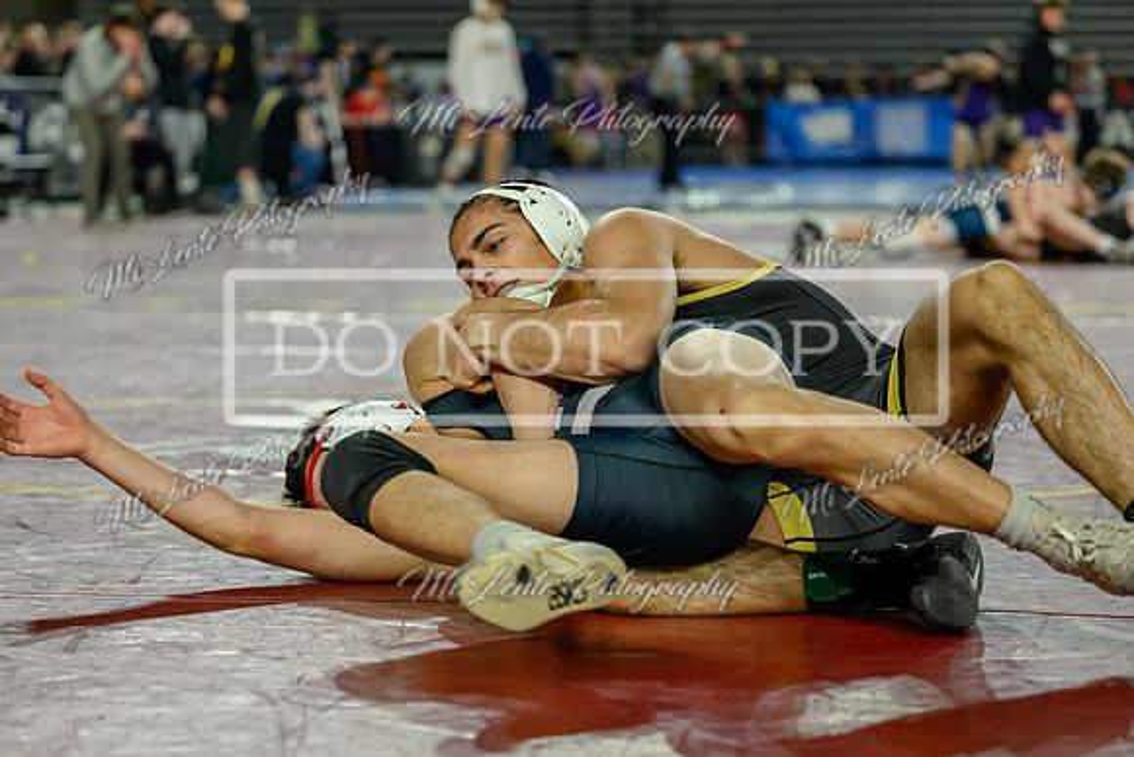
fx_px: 3361
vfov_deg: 12.8
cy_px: 495
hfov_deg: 19.1
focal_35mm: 107
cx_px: 492
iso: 1800
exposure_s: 1/800
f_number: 2.8
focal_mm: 80
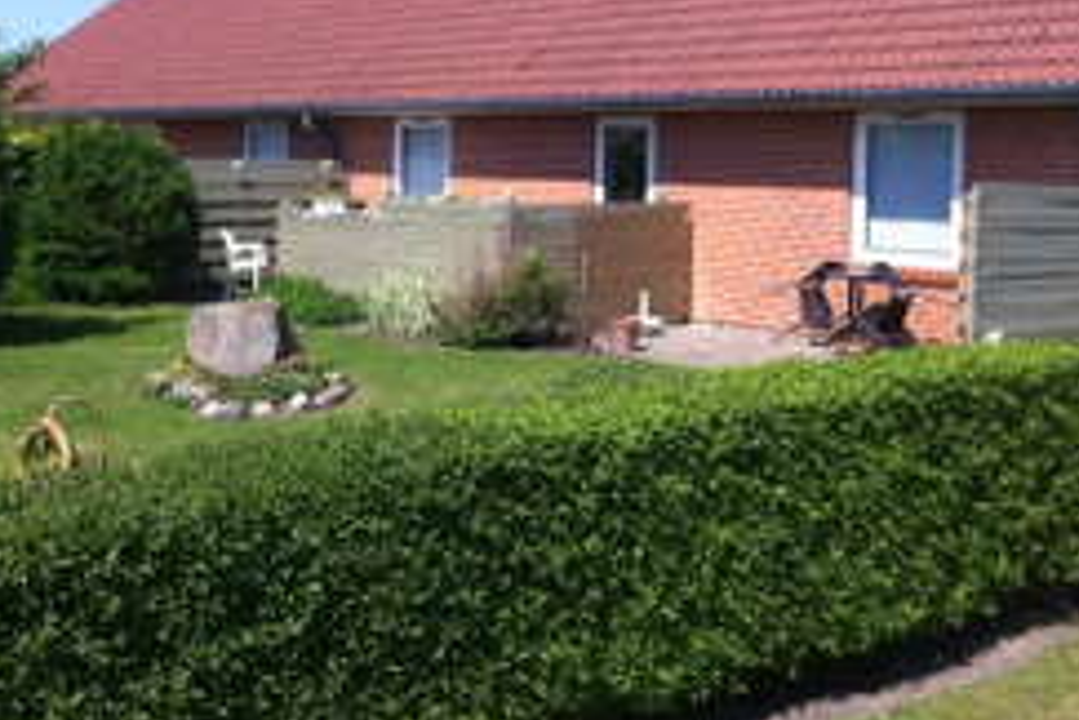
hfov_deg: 35.6
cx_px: 524
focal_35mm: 56
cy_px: 213
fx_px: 1678
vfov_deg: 24.0
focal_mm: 3.85
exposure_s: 1/973
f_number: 2.8
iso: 80
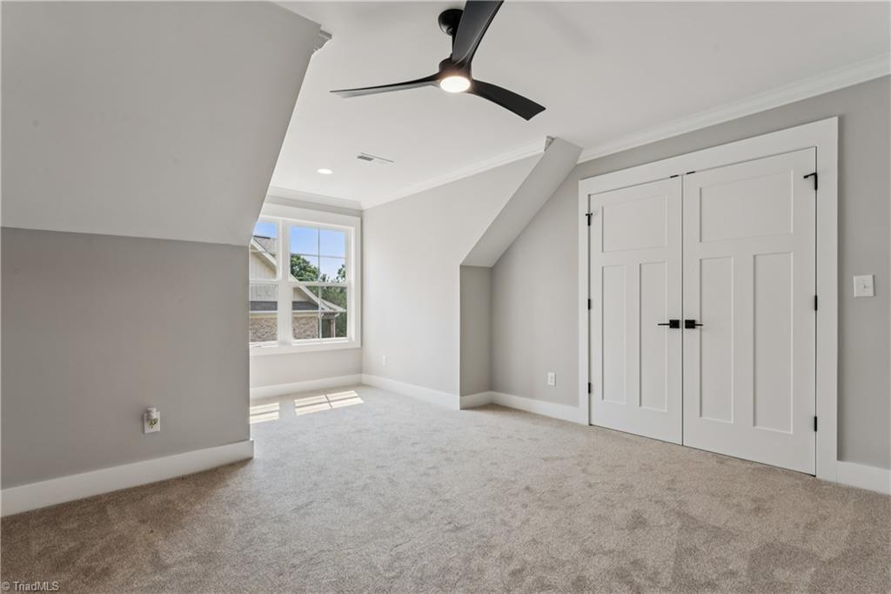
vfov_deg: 71.7
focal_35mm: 17
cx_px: 446
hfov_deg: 94.7
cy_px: 297
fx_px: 411
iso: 100
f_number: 13
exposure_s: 1/13
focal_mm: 16.6
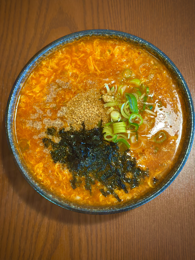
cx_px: 98
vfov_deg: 39.7
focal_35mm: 48
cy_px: 130
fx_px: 361
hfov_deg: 30.3
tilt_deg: -81.4
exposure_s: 1/40
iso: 250
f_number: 1.78
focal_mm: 6.86
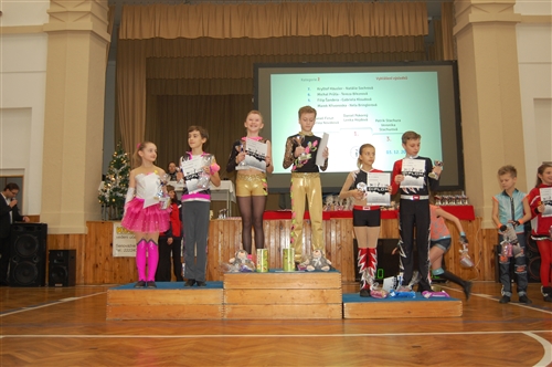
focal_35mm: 36
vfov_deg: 36.8
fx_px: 551
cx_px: 276
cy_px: 184
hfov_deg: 53.2
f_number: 4
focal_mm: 24
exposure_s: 1/60
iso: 400
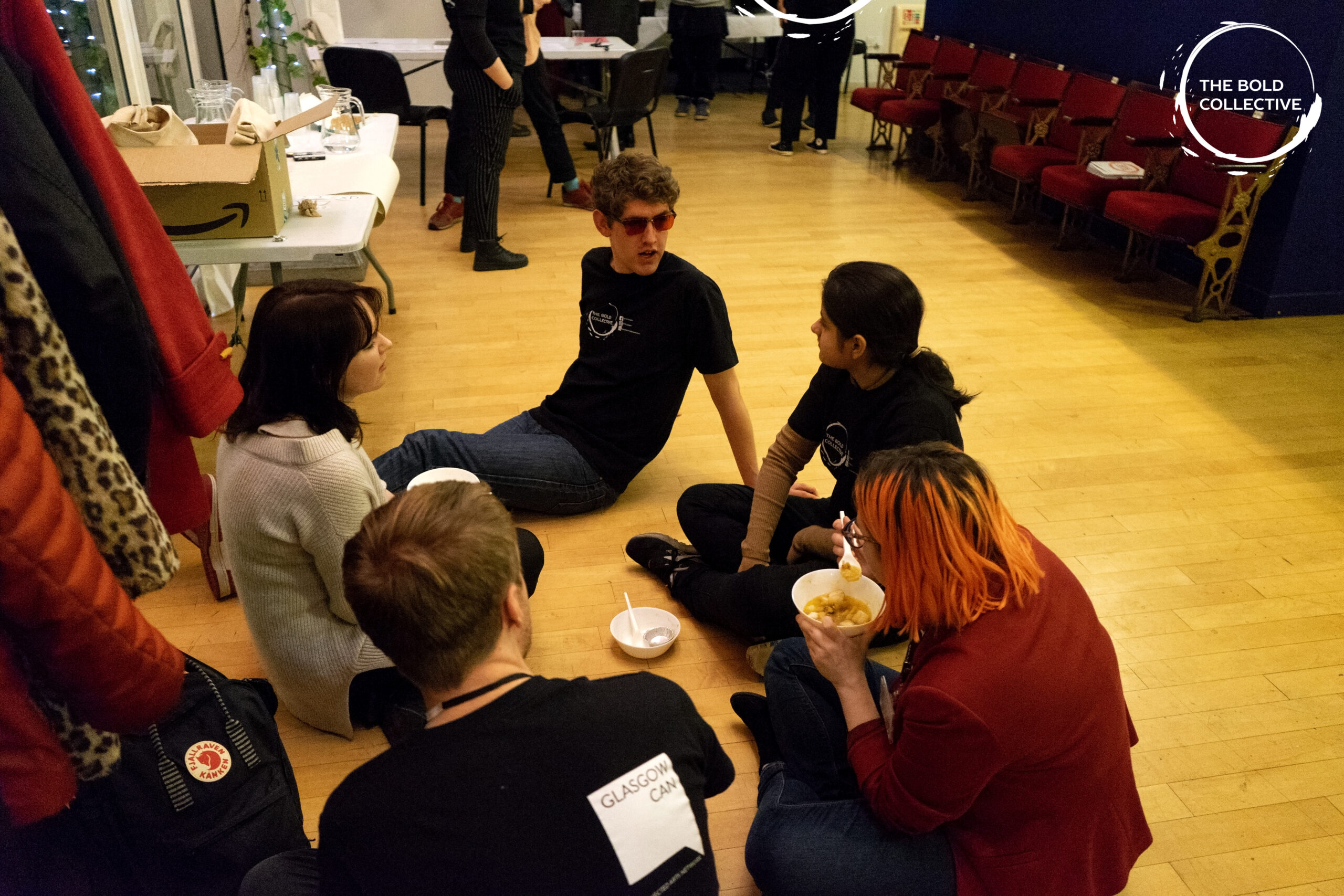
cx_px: 672
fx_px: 1045
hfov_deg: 65.5
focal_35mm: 28
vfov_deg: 46.4
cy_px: 448
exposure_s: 1/100
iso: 6400
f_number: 3.5
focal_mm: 28
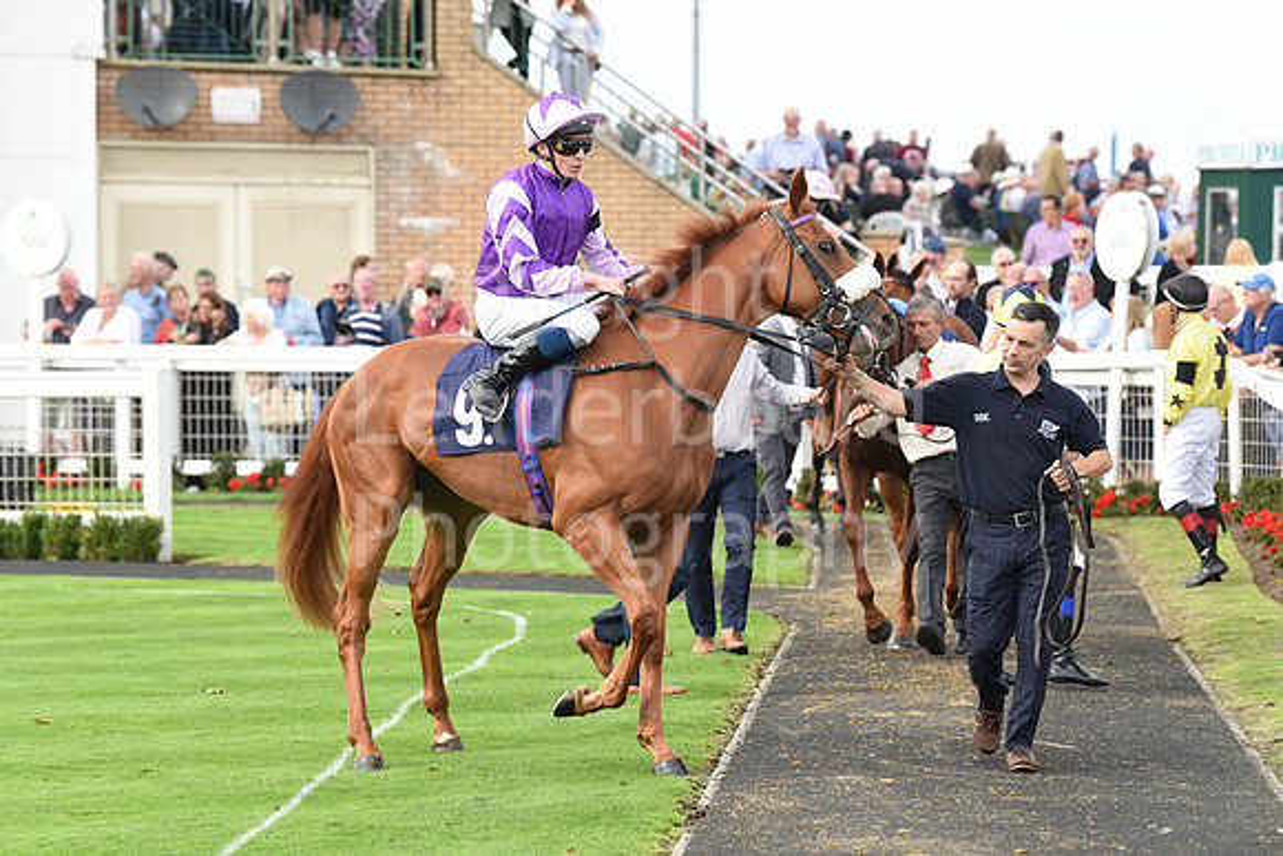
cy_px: 428
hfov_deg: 11.4
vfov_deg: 7.6
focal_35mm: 180
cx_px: 642
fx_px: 6416
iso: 400
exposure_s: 1/500
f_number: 5.6
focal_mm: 180
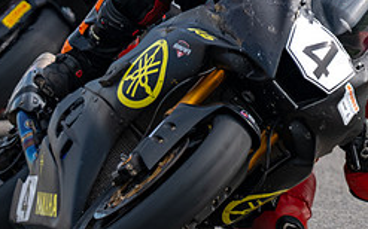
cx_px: 255
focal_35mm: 1598
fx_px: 16016
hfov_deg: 1.3
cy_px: -21
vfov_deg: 0.8
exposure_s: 1/1250
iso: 320
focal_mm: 400
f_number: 6
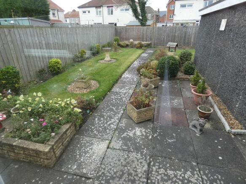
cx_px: 123
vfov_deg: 66.0
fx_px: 142
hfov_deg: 81.8
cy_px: 92
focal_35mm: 20
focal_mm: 3.6
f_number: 2.8
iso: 80
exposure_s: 1/125
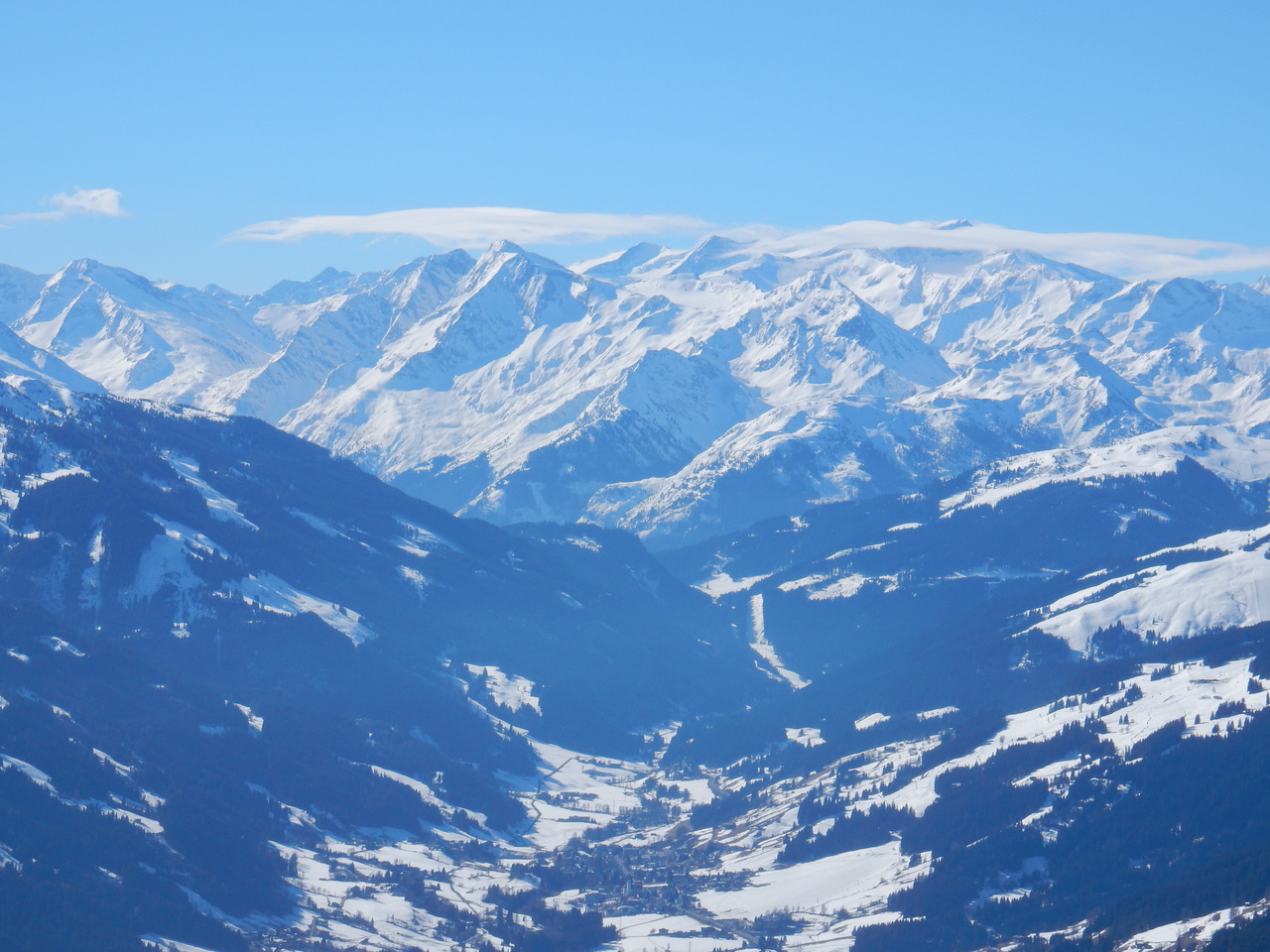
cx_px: 635
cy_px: 476
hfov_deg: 14.2
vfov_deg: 10.7
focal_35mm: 139
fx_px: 5100
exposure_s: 1/1000
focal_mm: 24.7
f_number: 6
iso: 125
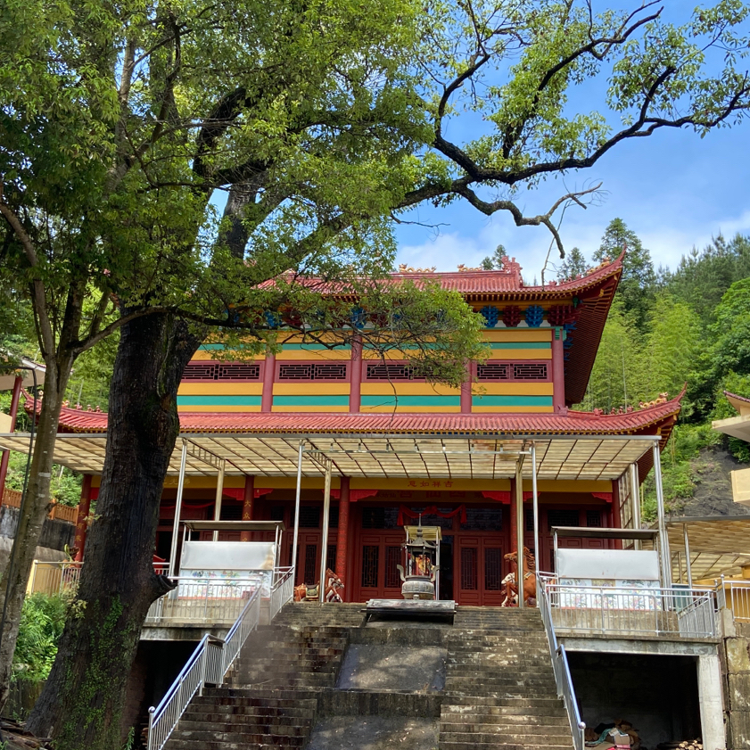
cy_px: 384
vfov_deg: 40.9
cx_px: 385
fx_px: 1005
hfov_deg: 40.9
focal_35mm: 41
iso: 32
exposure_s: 1/1287
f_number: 1.8
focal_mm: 4.25
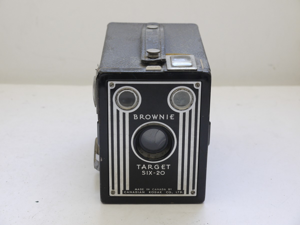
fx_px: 676
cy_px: 112
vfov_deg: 18.9
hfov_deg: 25.0
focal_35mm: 78
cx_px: 150
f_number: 10
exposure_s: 1/10
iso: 400
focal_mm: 39
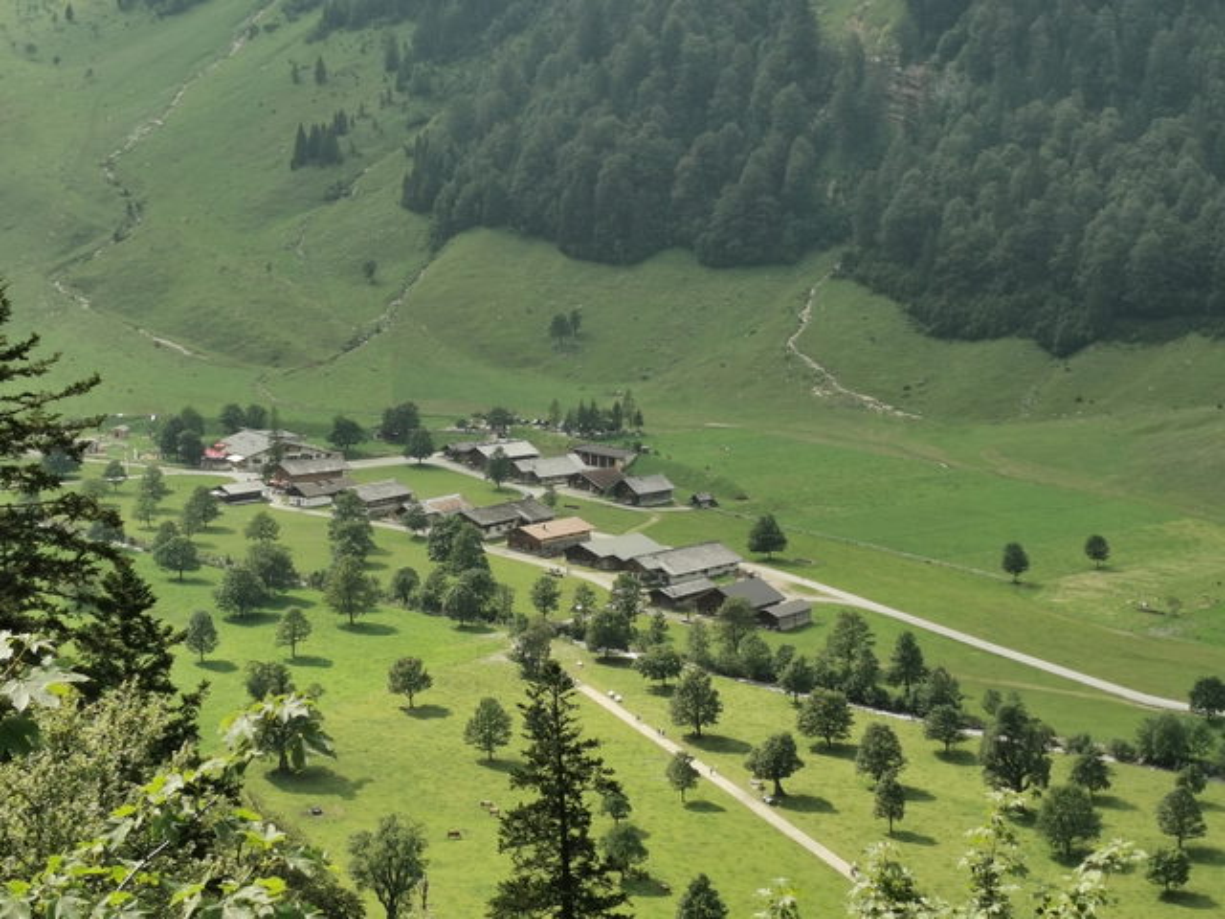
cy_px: 460
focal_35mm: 71
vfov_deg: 20.7
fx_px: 2513
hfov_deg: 27.4
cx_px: 612
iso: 50
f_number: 1.6
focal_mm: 5.56
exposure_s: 1/2801
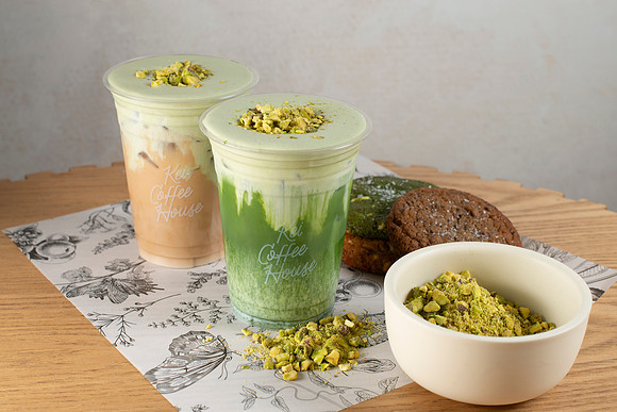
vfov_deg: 22.0
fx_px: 1057
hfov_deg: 32.5
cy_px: 245
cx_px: 293
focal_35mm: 62
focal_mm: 50
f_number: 7.1
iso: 64
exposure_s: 1/160
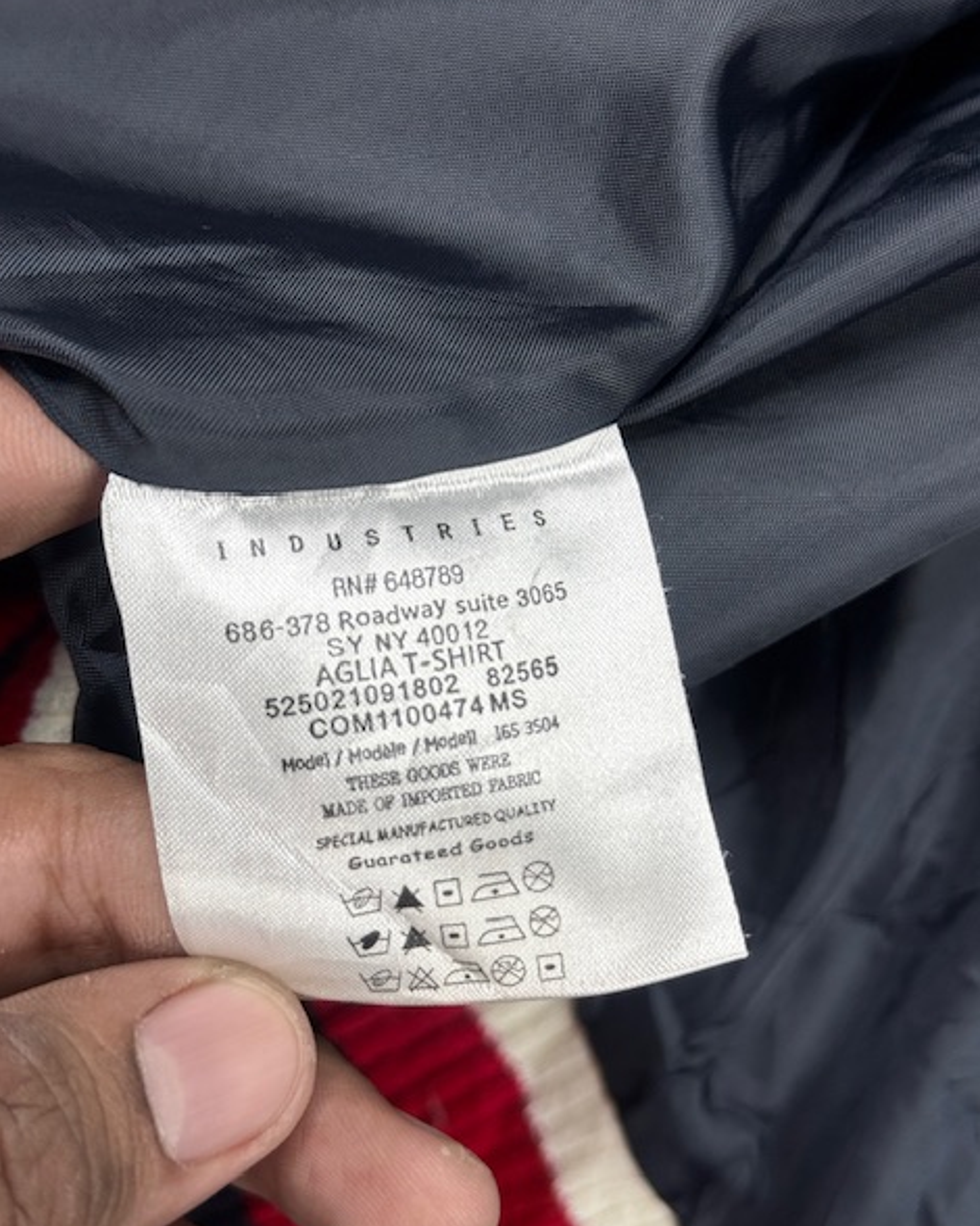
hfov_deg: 29.7
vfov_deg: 36.7
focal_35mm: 51
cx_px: 496
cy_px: 578
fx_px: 1850
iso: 50
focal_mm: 6.76
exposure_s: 1/144
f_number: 1.78
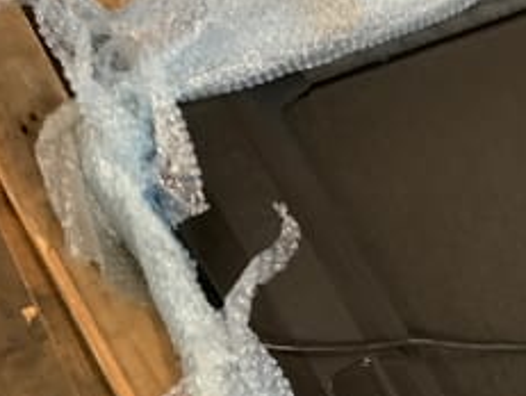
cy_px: 238
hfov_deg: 26.9
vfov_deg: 22.0
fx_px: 1020
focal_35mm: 67
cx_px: 558
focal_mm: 3.3
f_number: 2.4
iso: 500
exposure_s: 1/25
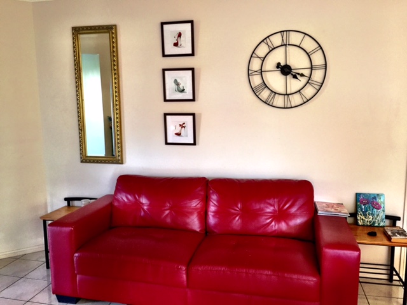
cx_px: 204
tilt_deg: -8.9
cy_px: 152
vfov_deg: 48.2
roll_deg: +0.7
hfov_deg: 61.7
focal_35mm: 29
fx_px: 341
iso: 100
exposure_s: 1/17
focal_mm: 4.15
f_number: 2.2
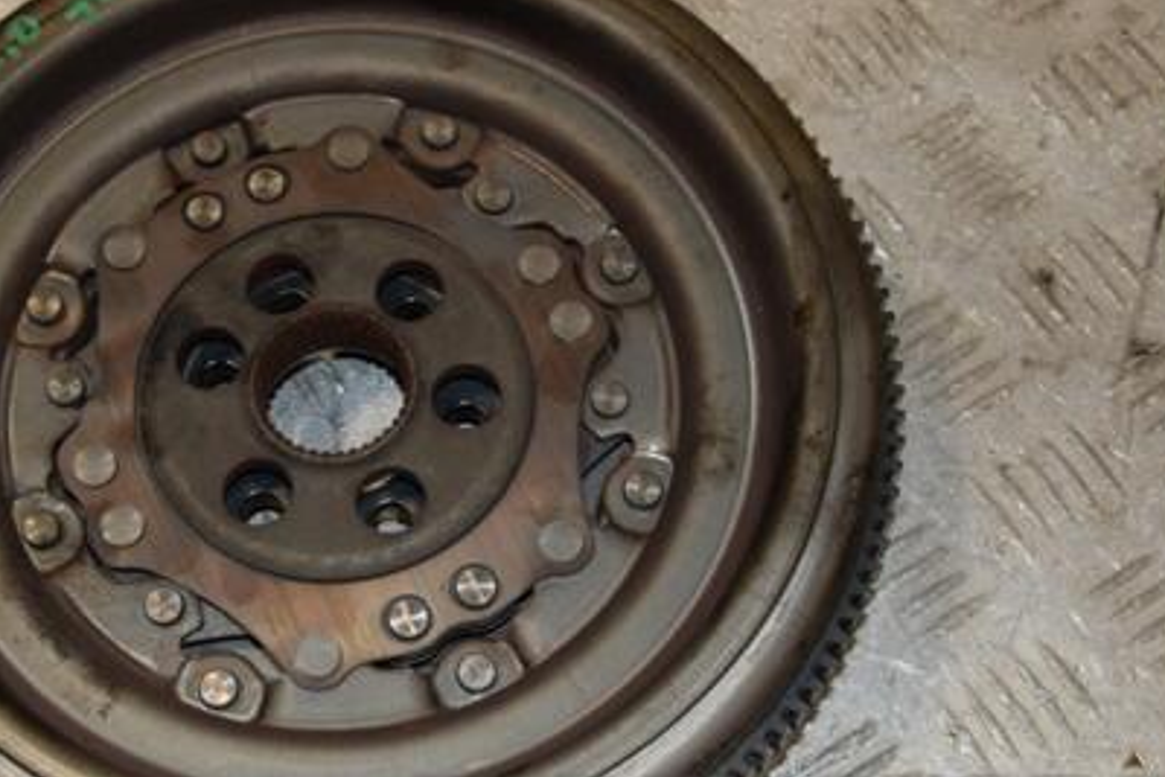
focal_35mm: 63
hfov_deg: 31.5
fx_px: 2039
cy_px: 431
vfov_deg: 21.6
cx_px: 355
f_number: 7.1
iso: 800
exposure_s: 1/200
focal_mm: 28
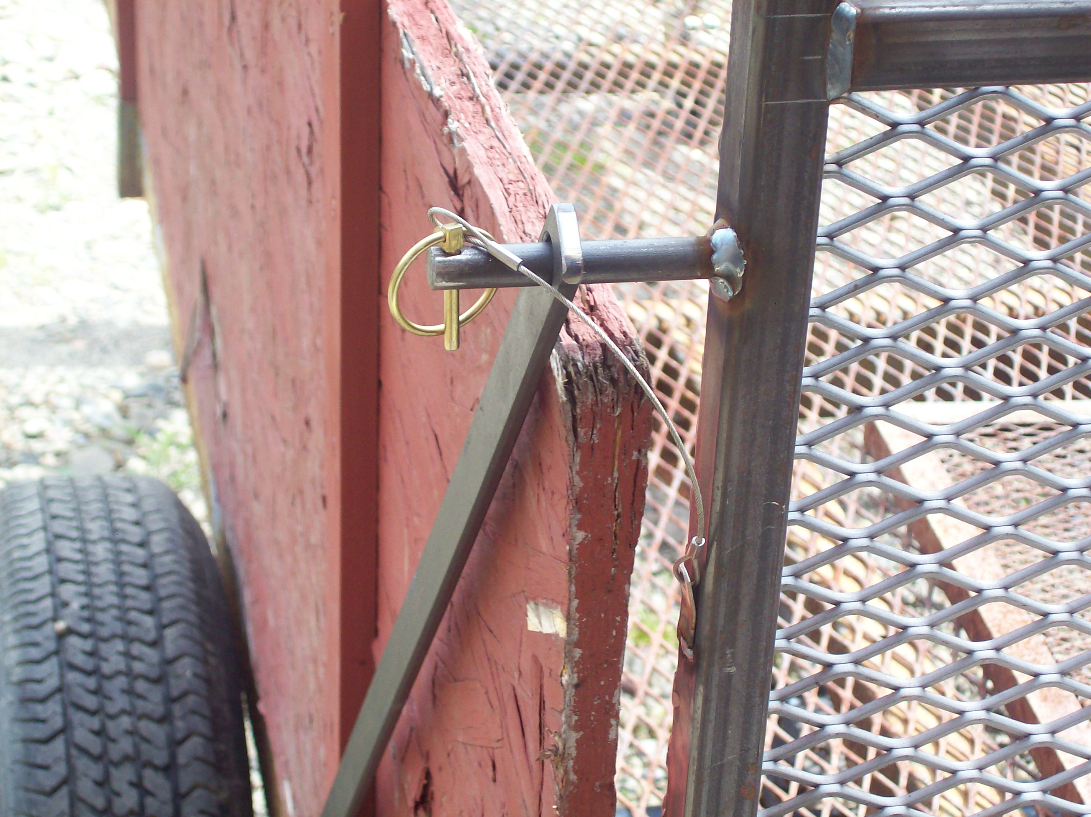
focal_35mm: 87
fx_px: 2741
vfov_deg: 17.0
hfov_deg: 22.5
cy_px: 408
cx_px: 546
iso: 80
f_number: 4.3
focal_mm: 14.3
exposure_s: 1/118
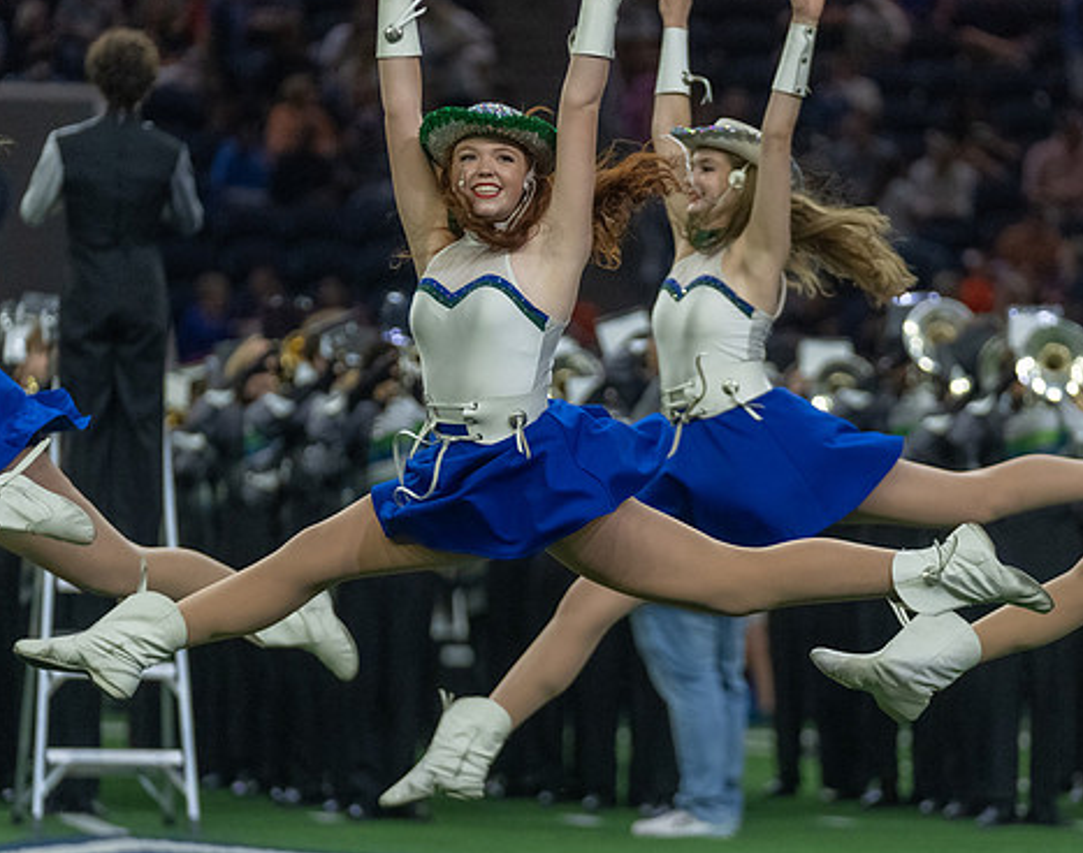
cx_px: 559
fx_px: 9305
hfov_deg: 6.7
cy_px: 527
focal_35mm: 292
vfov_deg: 5.3
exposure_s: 1/1250
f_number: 2.8
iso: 4000
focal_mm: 168
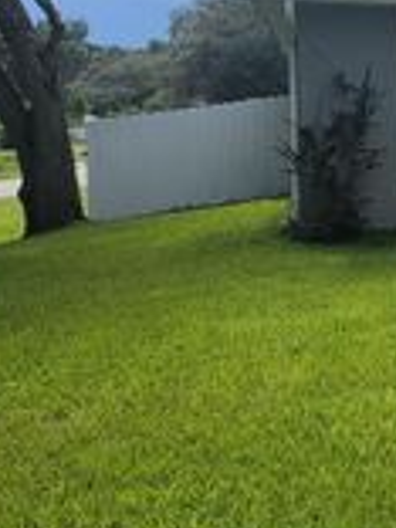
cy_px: 181
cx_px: 799
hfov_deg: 15.3
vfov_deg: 25.2
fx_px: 1174
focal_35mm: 77
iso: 16
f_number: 1.8
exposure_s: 1/643
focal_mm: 6.7
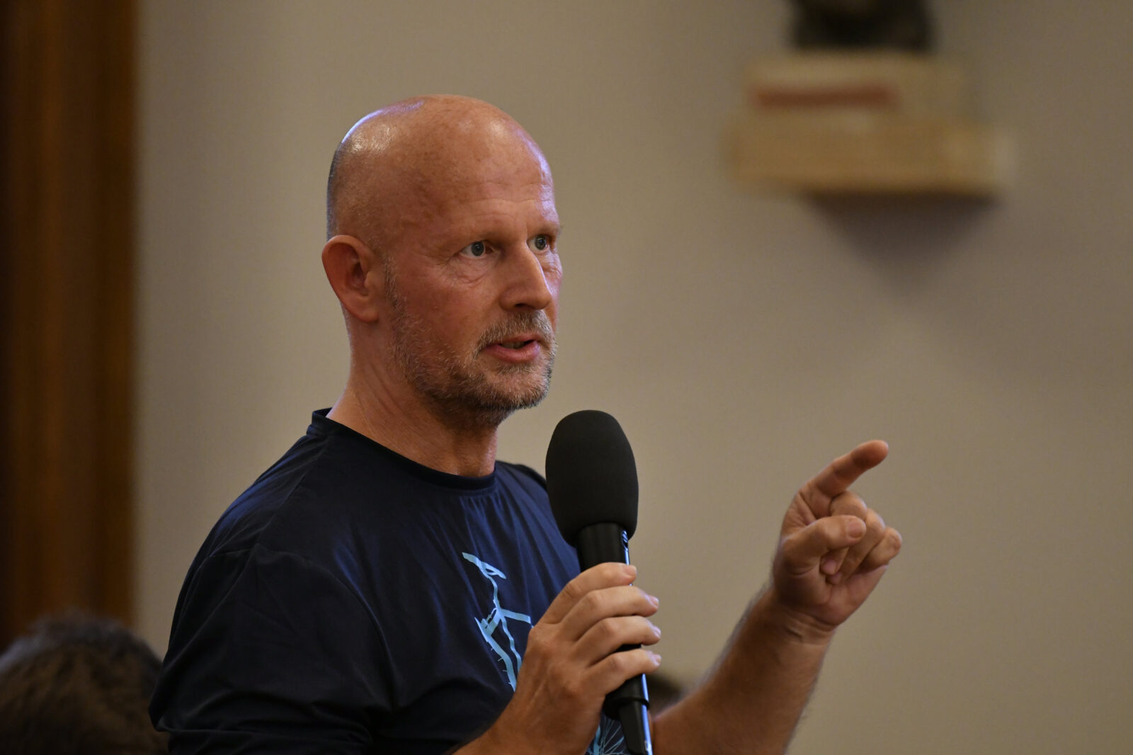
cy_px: 378
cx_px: 566
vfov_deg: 4.6
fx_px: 9439
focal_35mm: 300
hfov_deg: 6.9
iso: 3200
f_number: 2.8
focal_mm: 200
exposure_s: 1/320
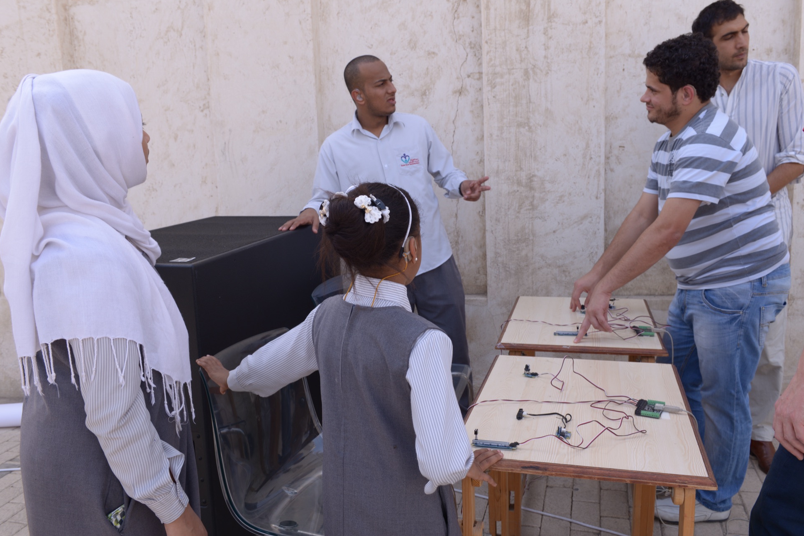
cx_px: 413
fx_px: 715
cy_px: 260
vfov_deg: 41.1
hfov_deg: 58.7
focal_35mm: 32
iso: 160
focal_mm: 31
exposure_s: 1/125
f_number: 9
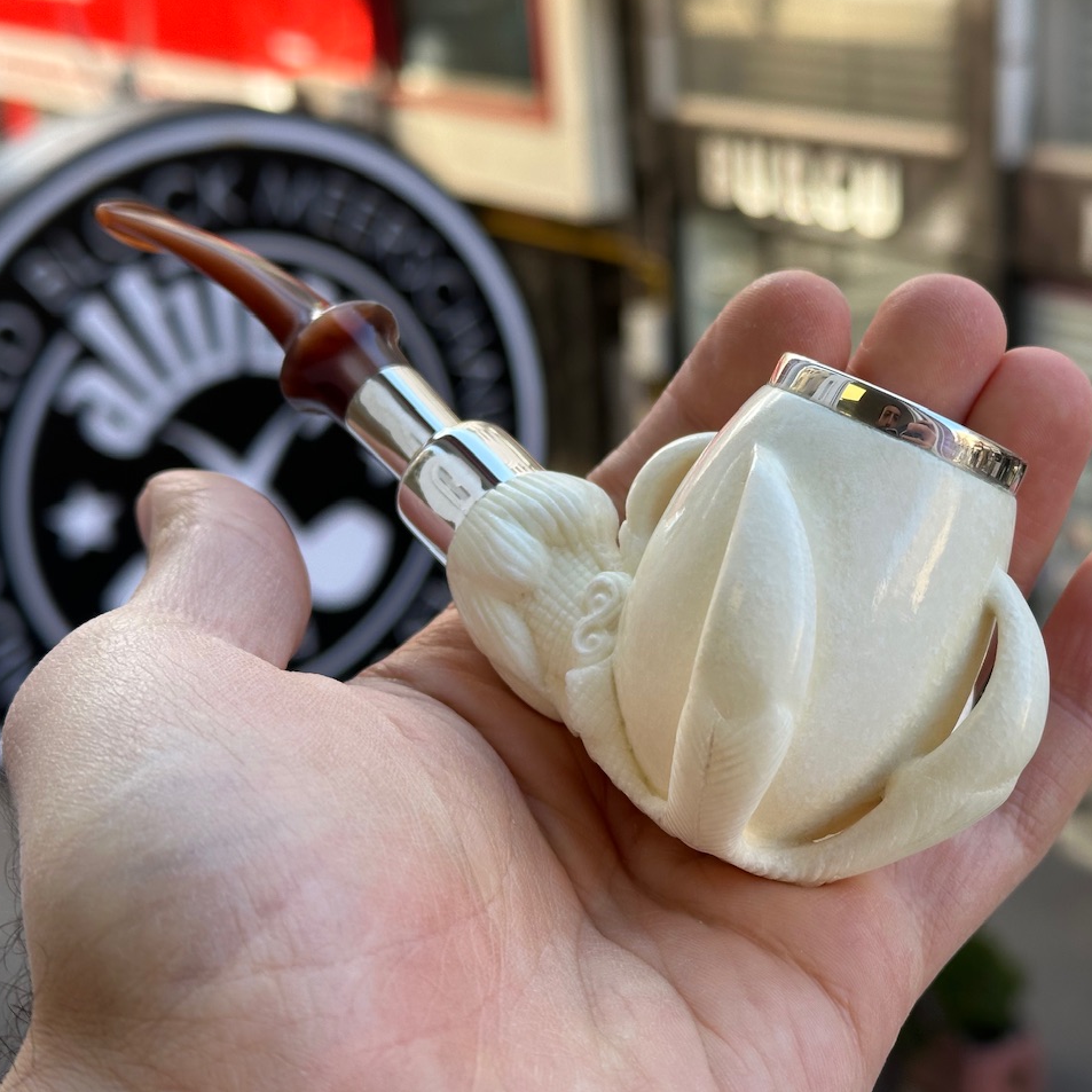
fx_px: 2034
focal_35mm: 57
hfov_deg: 29.9
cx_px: 677
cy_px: 544
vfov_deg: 30.0
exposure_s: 1/499
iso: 64
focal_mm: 6.86
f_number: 1.78
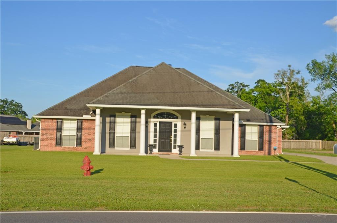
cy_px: 112
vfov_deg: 29.7
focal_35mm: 45
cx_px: 168
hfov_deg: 43.7
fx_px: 420
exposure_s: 1/320
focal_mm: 30
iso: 100
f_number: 9
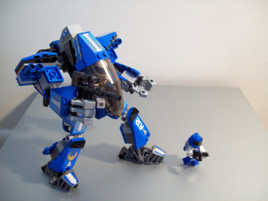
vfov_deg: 39.7
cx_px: 134
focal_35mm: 36
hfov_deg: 51.4
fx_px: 279
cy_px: 100
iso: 178
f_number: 2.7
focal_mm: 6
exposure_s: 1/8
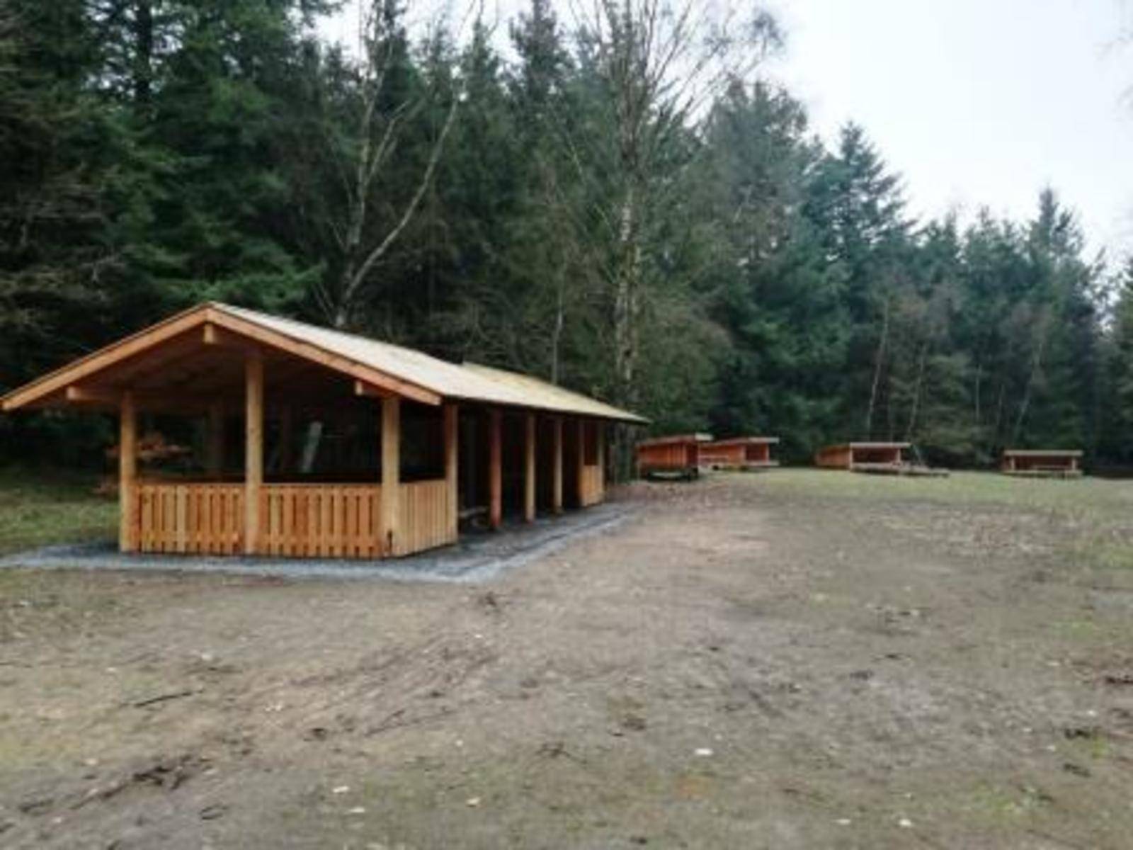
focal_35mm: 27
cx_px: 566
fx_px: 884
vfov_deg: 51.4
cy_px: 425
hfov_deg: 65.3
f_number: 2
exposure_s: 1/33.3
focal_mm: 3.79
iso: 80
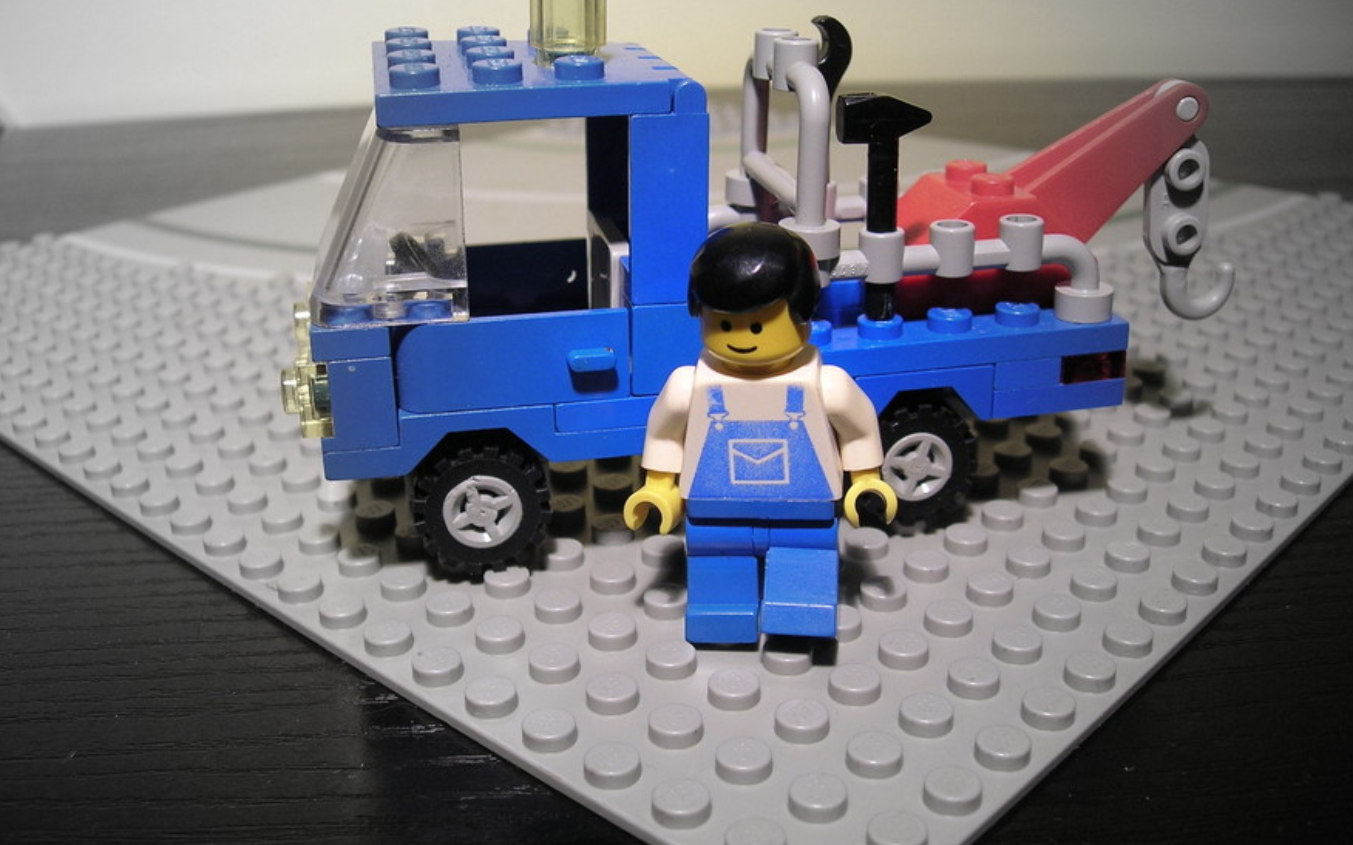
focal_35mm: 37
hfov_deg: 52.8
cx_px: 673
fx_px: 1364
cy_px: 427
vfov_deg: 34.4
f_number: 2.9
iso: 50
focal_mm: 5.7
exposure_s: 1/11
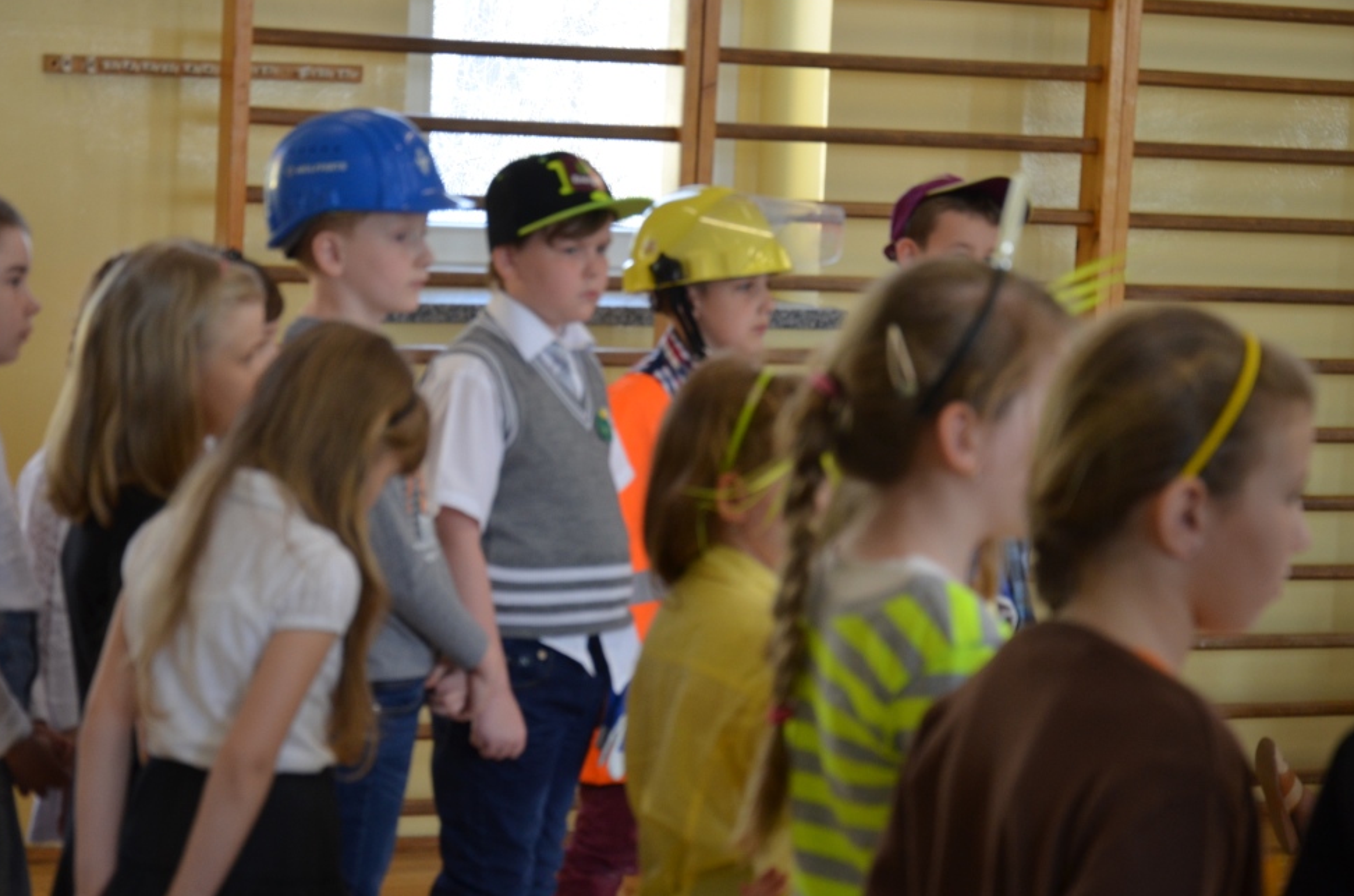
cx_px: 648
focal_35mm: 98
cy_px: 460
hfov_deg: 20.9
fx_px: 3677
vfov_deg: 13.9
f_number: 5.3
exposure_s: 1/60
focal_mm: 62
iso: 560
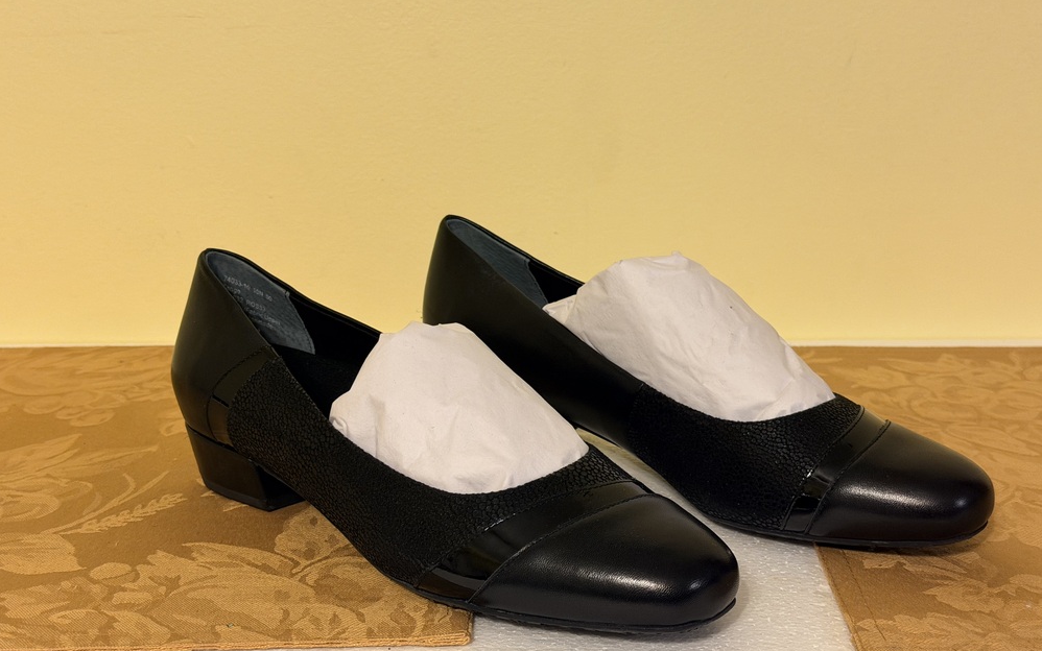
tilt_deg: -17.9
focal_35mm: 51
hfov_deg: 39.6
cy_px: 354
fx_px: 1448
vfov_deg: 25.3
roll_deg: +0.8
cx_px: 521
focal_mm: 6.76
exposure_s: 1/60
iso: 200
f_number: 1.78
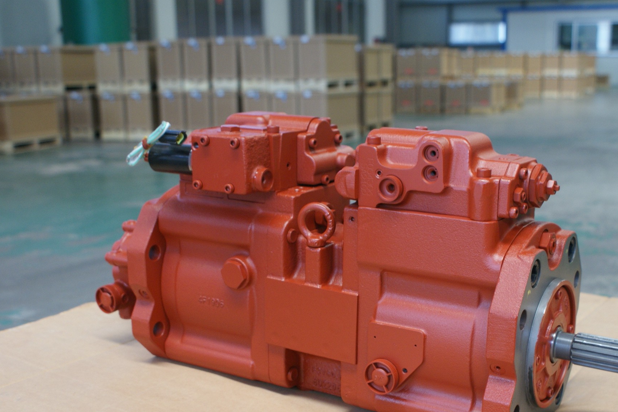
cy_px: 223
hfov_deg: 41.9
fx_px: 807
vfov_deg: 28.6
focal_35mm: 47
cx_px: 343
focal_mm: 28
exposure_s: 1/50
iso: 400
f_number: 5
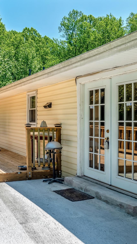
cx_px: 29
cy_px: 122
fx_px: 245
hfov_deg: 30.5
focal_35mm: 38
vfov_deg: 52.8
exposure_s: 1/1000
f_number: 7.1
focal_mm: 13
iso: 100
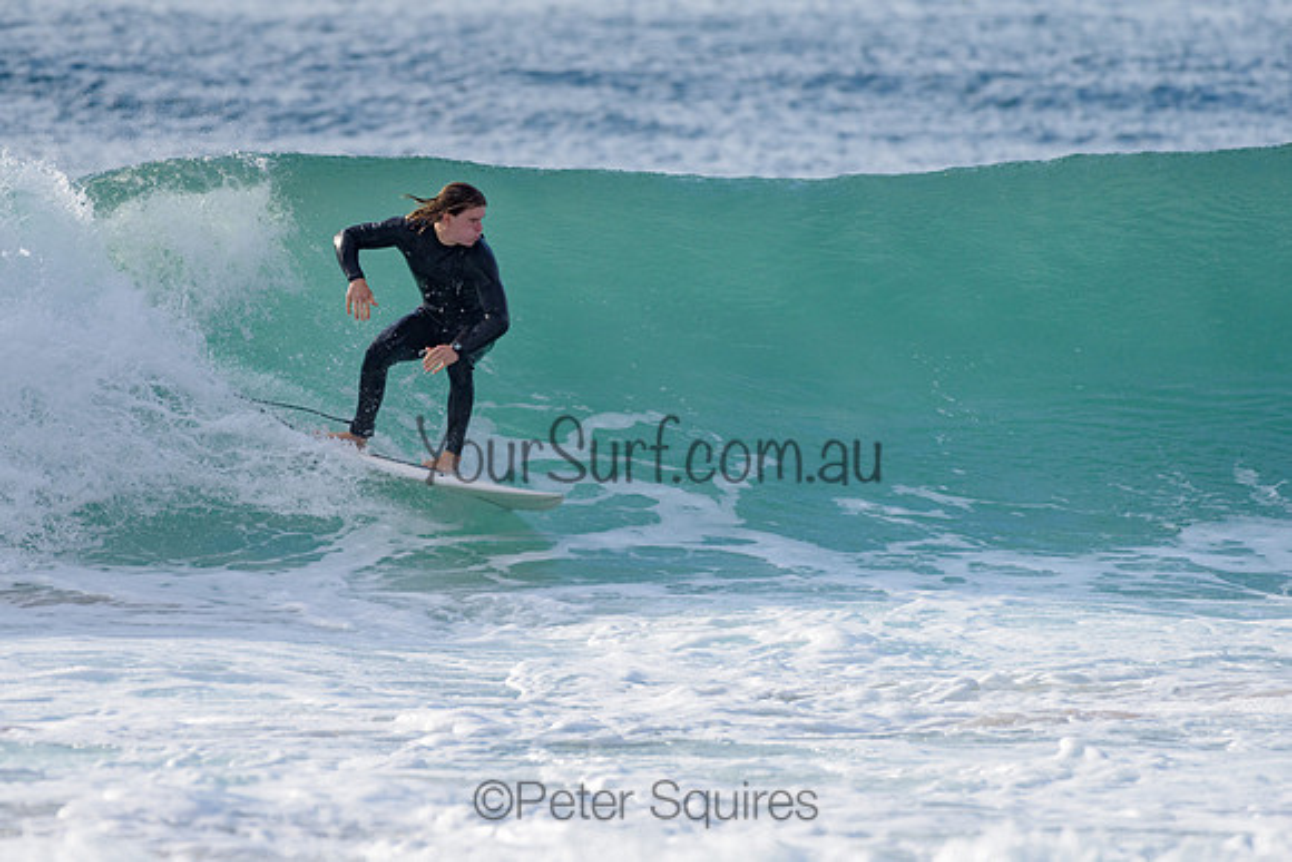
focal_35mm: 613
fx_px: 22012
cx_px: 500
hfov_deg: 3.4
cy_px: 375
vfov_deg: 2.2
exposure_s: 1/2000
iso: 220
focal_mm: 500
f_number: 5.6
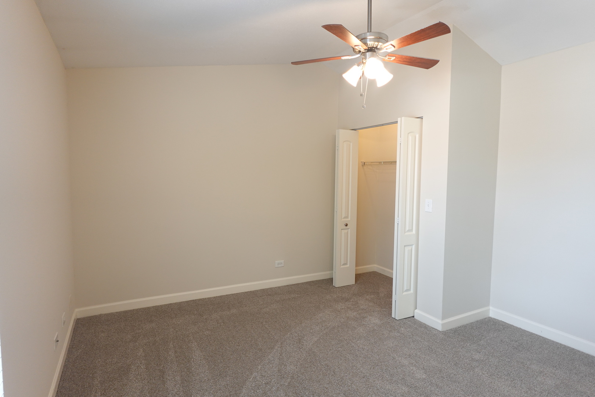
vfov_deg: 61.9
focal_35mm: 20
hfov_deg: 84.0
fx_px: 331
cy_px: 198
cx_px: 298
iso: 250
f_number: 2
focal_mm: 7.6
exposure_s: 1/80
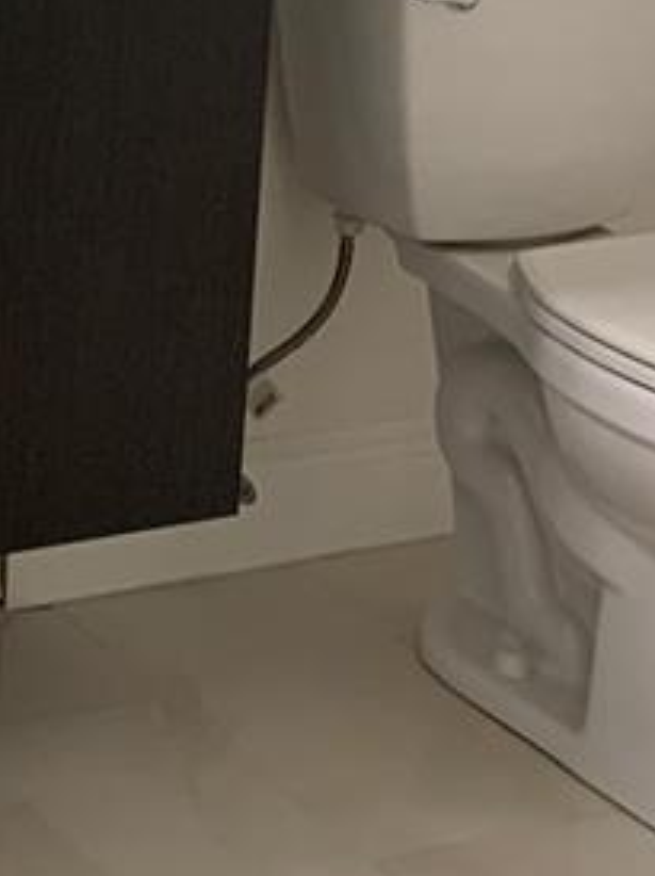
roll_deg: -1.8
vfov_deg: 15.8
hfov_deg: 11.9
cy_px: -451
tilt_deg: -6.4
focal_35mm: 114
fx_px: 2881
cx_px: -534
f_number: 1.8
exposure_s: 1/60
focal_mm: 4.25
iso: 80
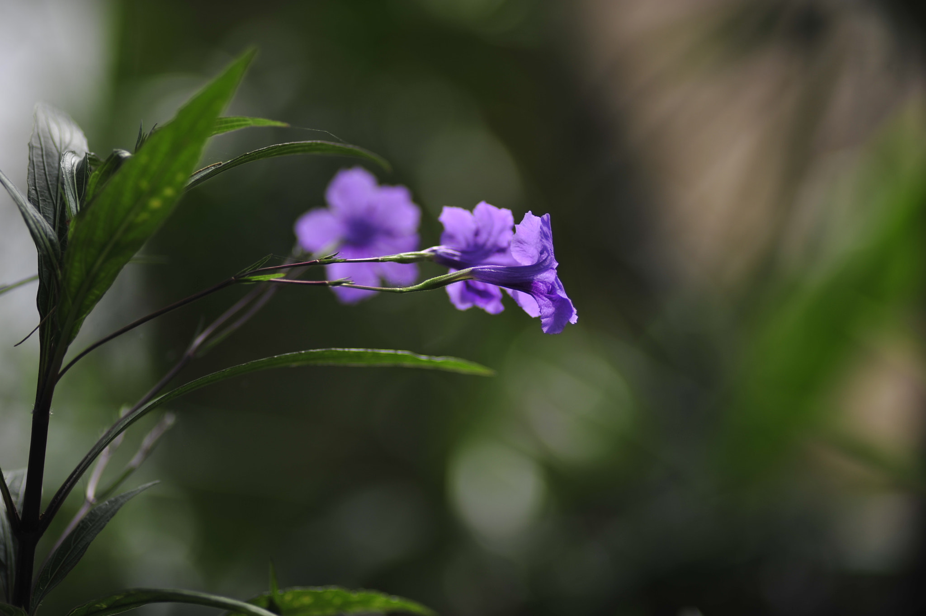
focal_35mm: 180
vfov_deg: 7.6
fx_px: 4627
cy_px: 308
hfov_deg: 11.4
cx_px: 463
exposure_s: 1/800
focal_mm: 180
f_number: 2.8
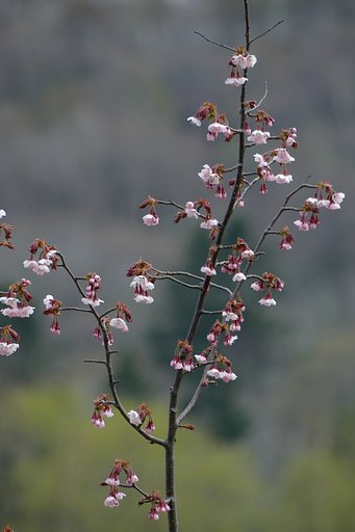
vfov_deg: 6.9
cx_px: 178
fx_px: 4440
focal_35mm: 300
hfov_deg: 4.6
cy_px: 266
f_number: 7.1
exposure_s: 1/320
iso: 200
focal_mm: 200
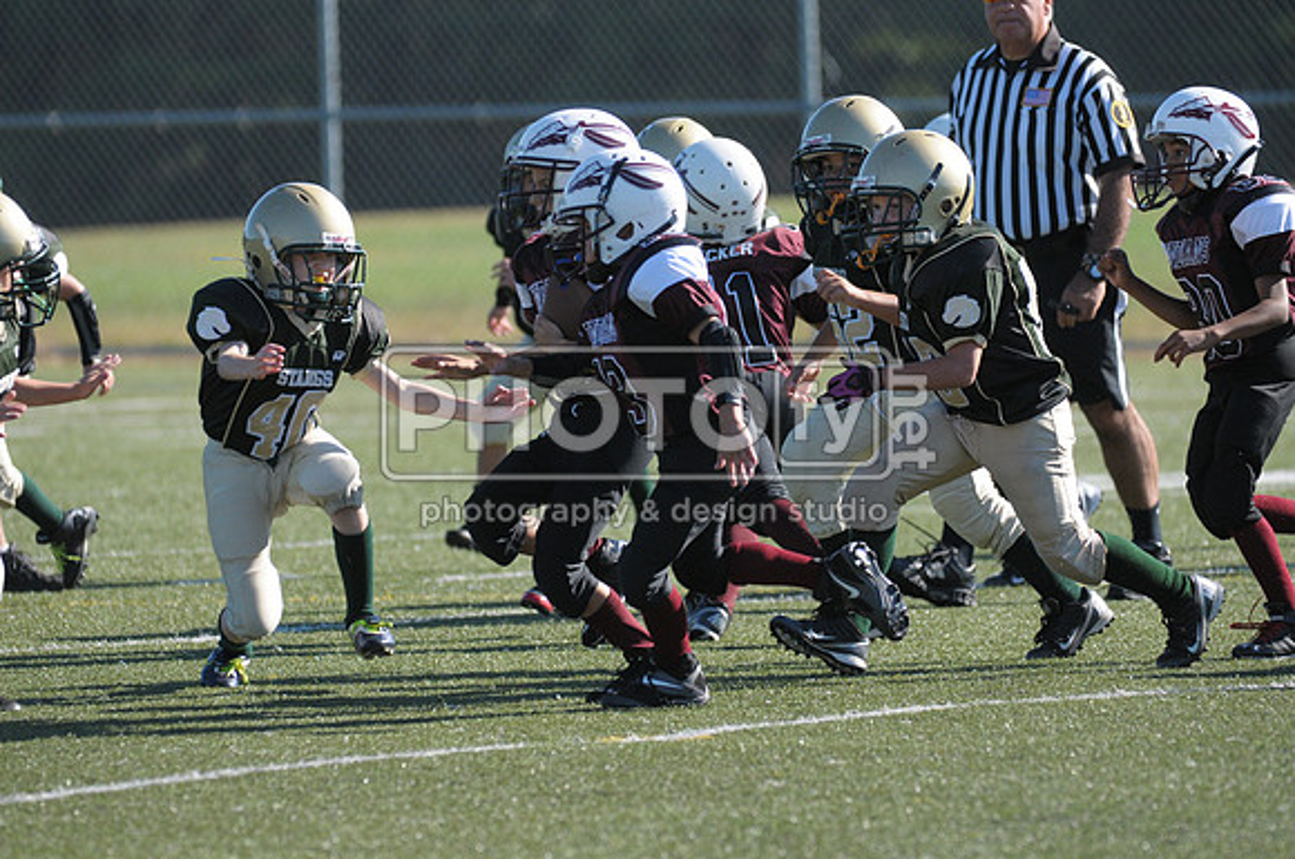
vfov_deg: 3.4
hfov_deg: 5.1
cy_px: 430
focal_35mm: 405
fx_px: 14548
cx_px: 648
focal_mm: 270
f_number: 4
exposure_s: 1/2500
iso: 640
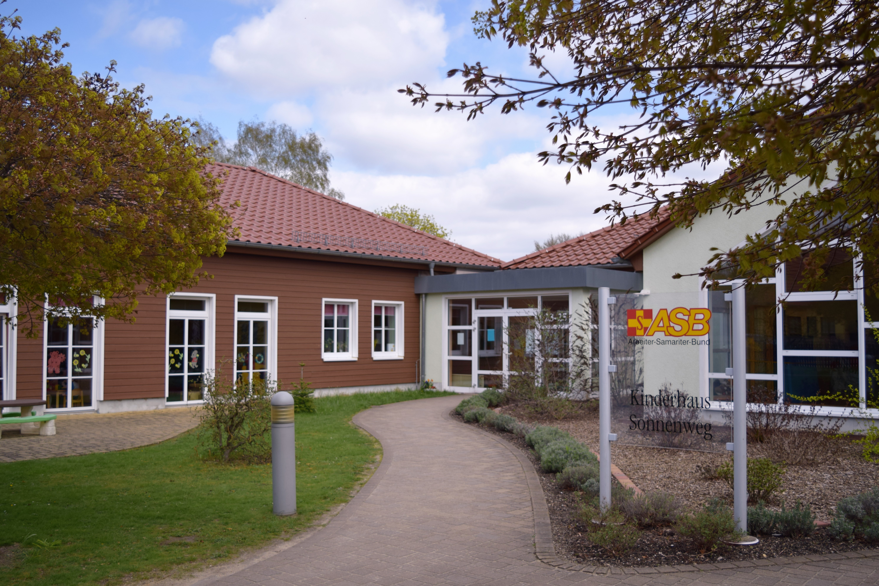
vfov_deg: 36.9
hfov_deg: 53.1
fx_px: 879
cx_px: 440
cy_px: 293
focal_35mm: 36
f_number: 4
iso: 200
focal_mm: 24
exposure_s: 1/1600
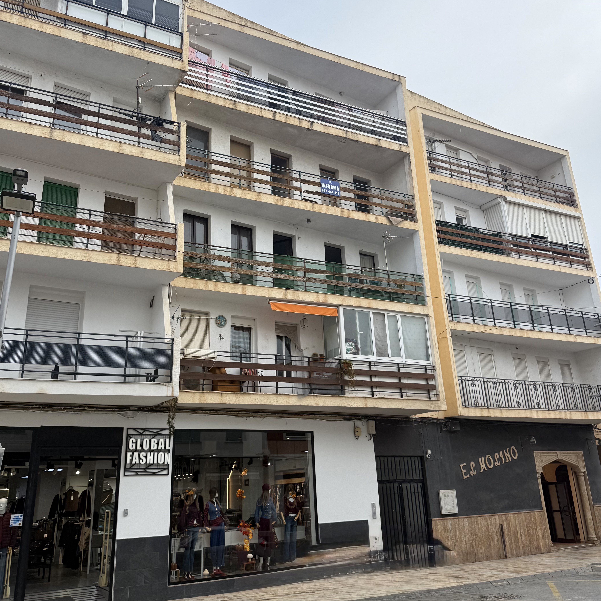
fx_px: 570
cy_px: 279
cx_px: 296
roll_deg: +2.3
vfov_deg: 55.6
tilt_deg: +21.3
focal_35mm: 29
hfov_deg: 55.6
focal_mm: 6.76
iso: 80
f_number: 1.78
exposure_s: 1/1553
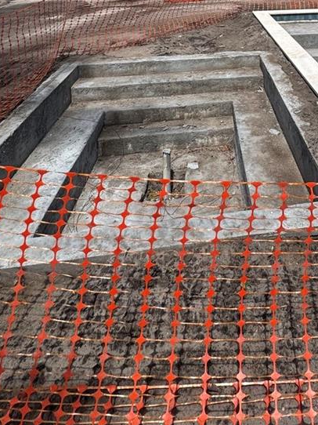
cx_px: 259
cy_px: -44
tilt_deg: -1.0
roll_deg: +1.1
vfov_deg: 44.4
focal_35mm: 31
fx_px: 380
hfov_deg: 43.1
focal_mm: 2.22
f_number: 2.2
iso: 50
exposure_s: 1/1927
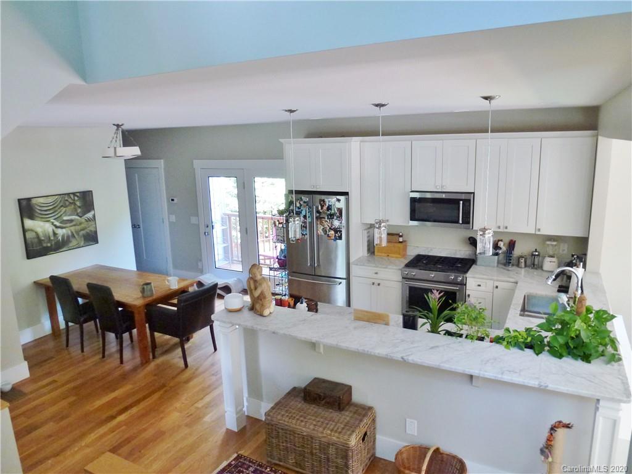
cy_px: 237
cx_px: 316
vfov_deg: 56.8
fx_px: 438
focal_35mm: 24
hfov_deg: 71.6
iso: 200
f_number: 3.3
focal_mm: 4.3
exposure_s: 1/13
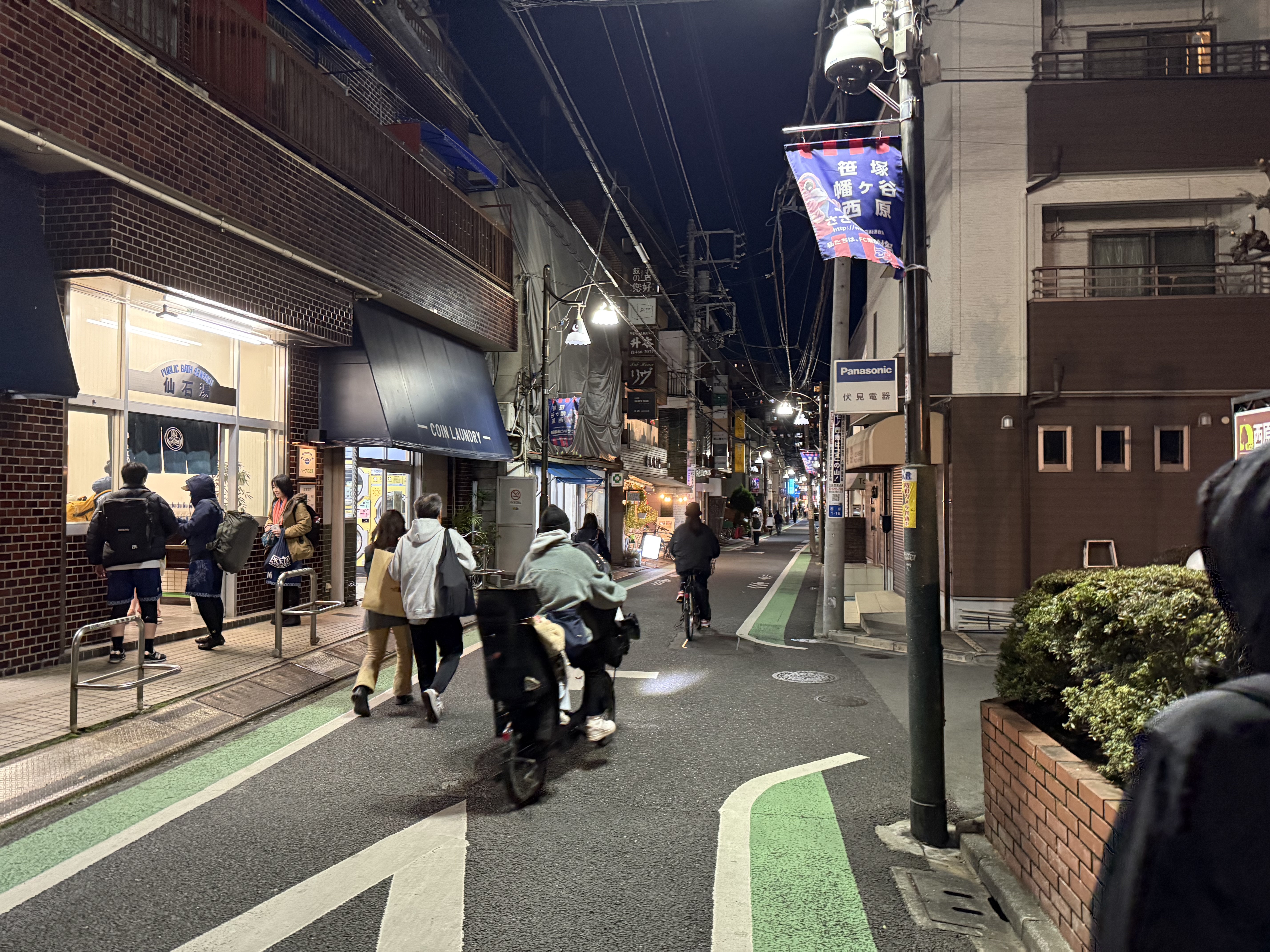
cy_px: 476
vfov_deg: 56.8
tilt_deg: +1.1
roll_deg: -1.5
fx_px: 881
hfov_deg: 71.6
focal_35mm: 24
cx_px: 635
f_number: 1.78
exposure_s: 1/33
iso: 640
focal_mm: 6.76
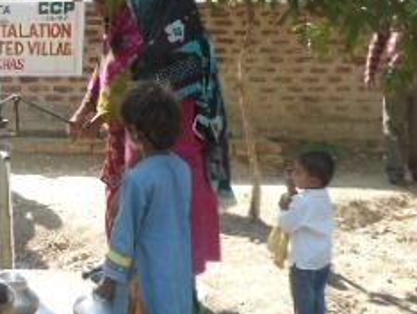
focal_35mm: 71
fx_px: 856
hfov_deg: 25.5
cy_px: 159
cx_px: -32
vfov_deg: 20.8
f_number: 2.8
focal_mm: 4.7
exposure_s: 1/250
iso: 80
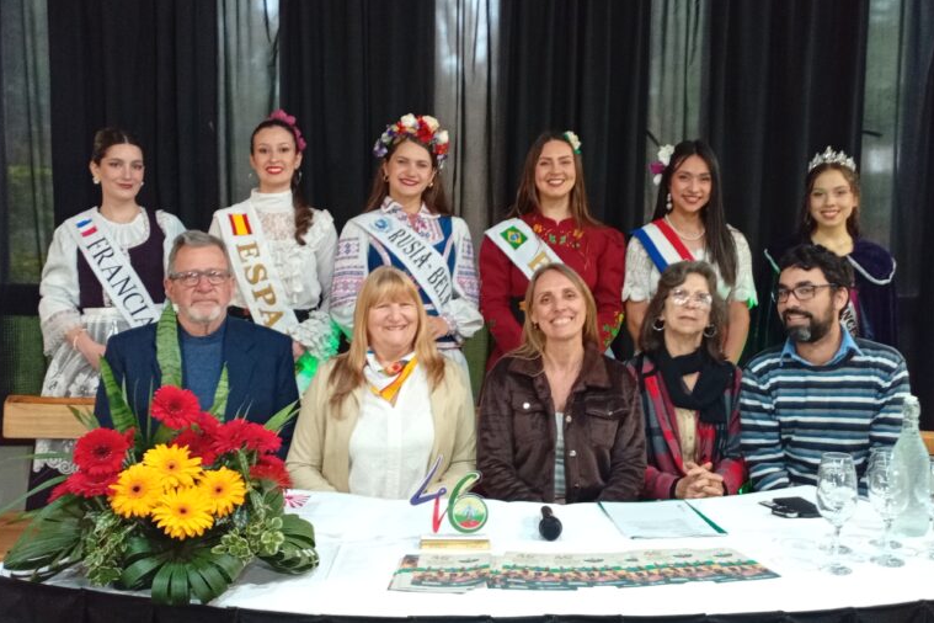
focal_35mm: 39
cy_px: 332
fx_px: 1012
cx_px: 466
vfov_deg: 34.2
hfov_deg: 49.6
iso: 460
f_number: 1.8
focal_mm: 3.96
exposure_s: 1/33.3
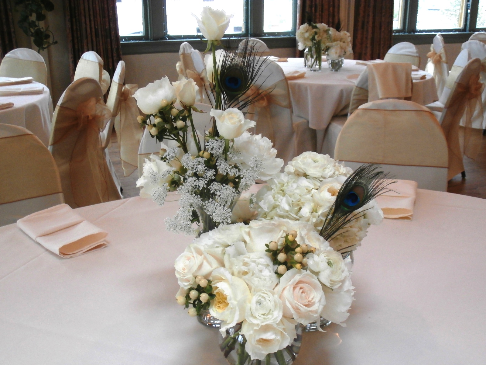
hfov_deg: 49.0
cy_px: 182
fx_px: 534
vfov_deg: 37.7
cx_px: 243
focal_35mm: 38
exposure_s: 1/40
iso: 250
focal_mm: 6.67
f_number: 3.9
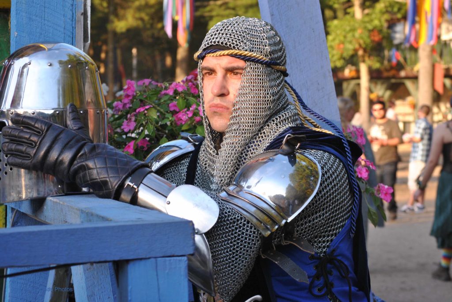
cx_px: 226
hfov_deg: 20.0
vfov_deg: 13.5
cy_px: 151
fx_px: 1282
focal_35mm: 102
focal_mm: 68
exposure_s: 1/60
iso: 200
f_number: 8
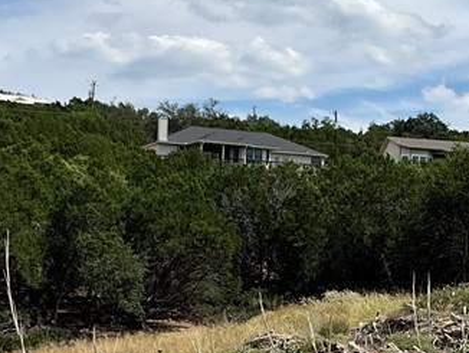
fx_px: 1234
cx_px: 387
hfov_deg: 21.2
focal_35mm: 91
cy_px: 235
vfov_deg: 16.2
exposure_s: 1/2801
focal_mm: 3
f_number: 1.8
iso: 25
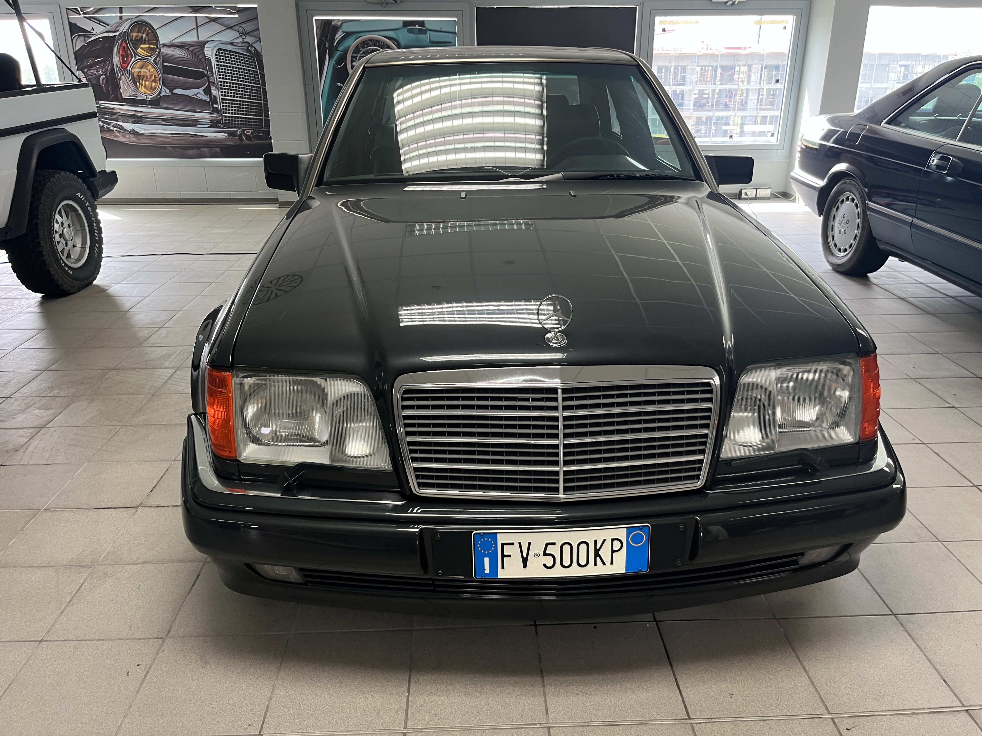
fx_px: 738
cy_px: 368
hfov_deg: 67.3
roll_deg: +0.4
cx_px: 491
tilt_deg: -21.5
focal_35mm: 26
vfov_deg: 53.1
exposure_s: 1/50
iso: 64
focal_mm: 5.1
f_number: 1.6
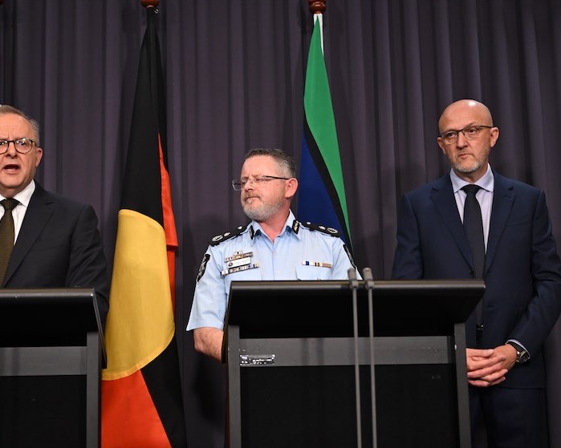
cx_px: 214
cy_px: 237
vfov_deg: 29.1
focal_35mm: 52
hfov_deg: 35.8
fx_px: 863
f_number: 3.2
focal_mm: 43
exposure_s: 1/320
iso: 2500
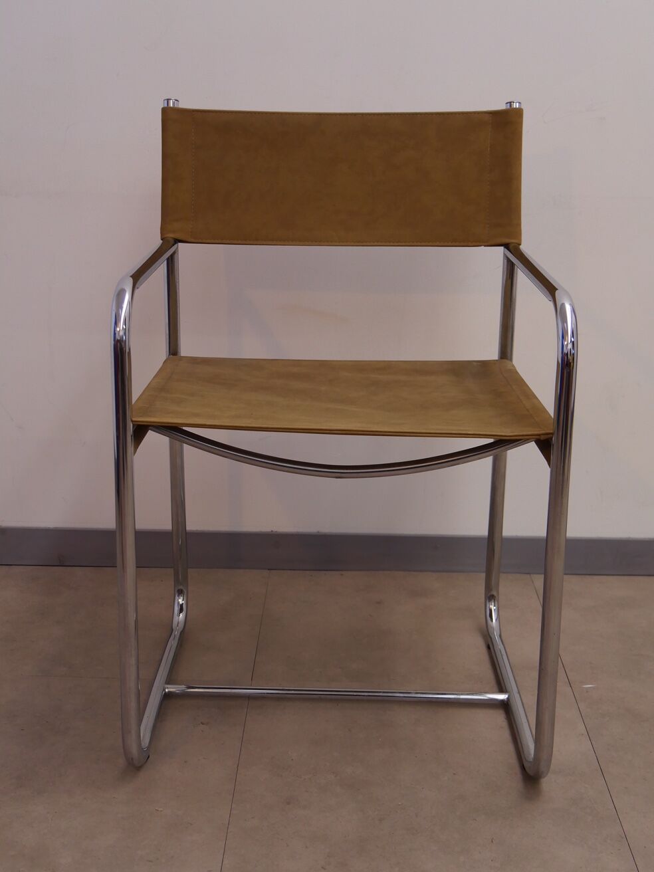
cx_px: 327
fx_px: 1209
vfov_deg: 39.7
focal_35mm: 48
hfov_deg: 30.3
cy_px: 436
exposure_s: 1/60
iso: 640
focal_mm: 24
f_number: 4.1
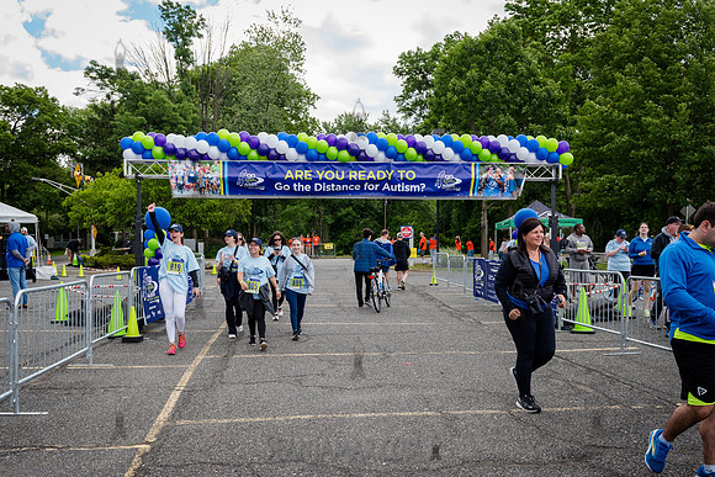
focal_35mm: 32
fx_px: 635
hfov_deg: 58.8
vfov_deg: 41.1
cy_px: 265
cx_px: 340
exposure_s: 1/800
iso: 400
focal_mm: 27
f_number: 5
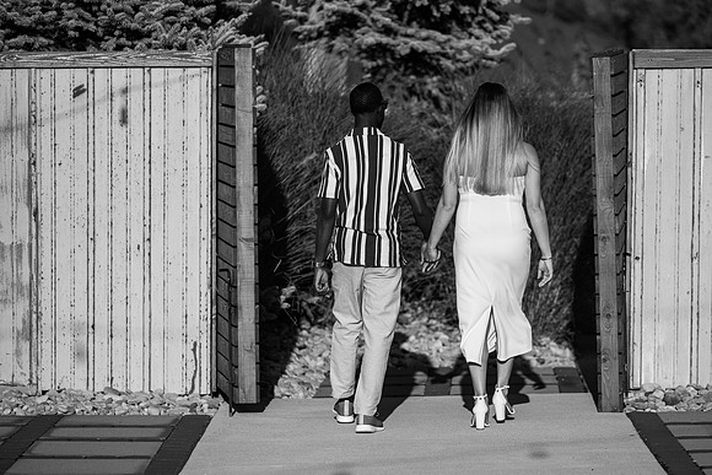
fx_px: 3503
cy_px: 263
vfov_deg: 7.8
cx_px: 394
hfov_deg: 11.6
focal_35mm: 177
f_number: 2.8
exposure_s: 1/12800
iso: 200
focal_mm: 160
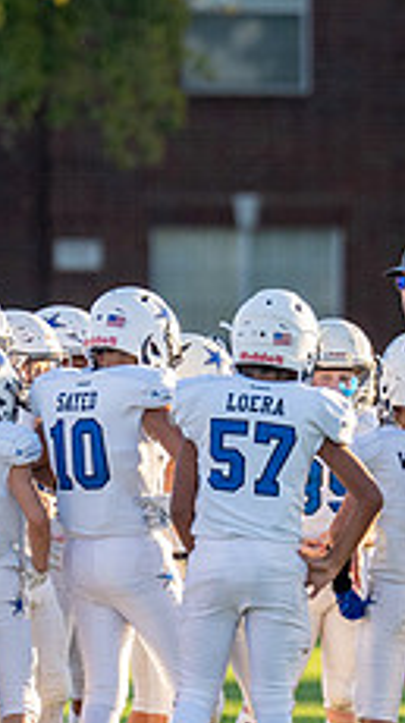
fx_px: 15919
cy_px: 409
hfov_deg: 1.5
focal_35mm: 832
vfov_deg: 2.6
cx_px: 361
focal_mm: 200
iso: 320
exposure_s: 1/2000
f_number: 2.8
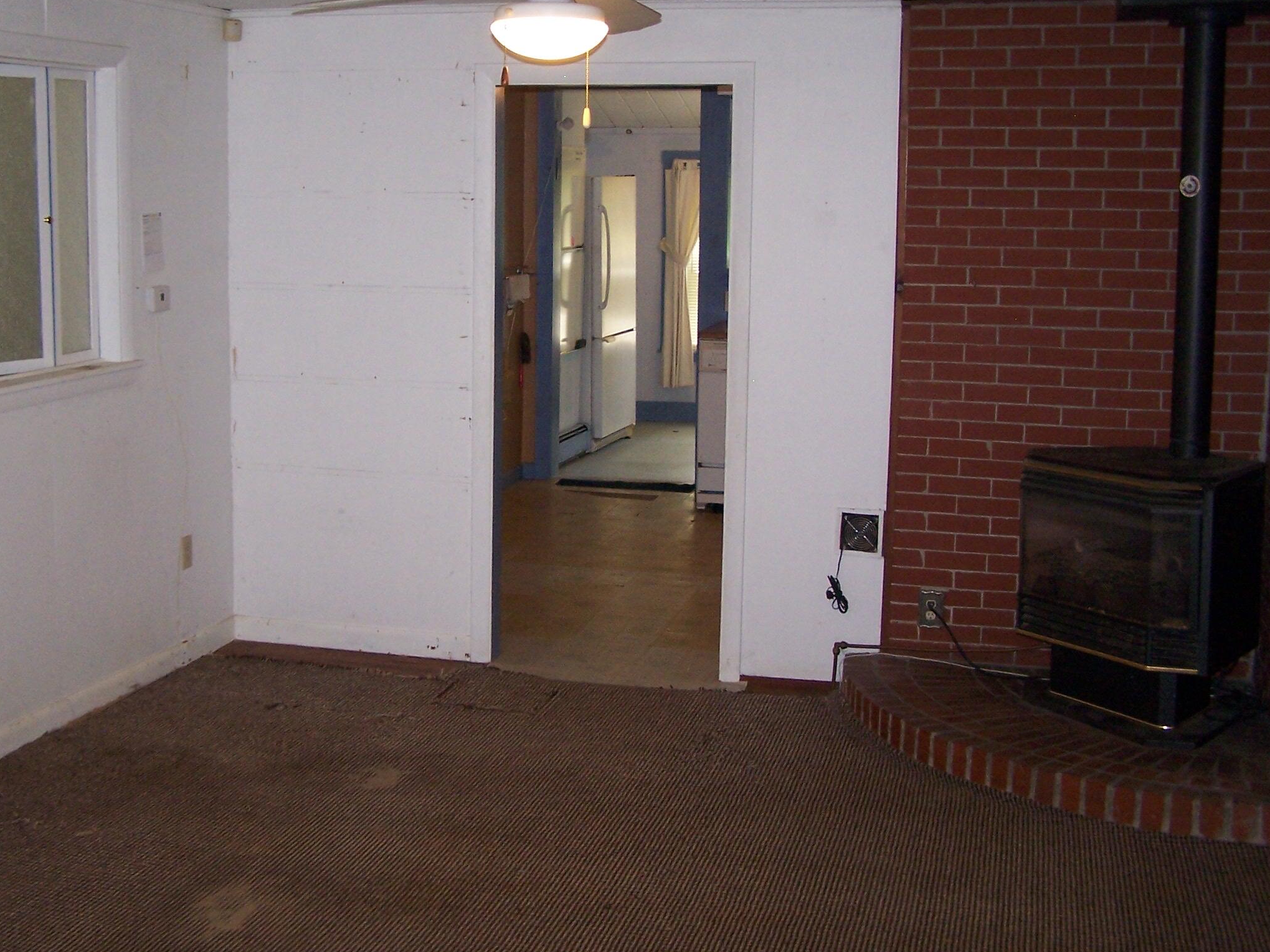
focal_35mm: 48
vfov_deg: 30.2
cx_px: 520
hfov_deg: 39.5
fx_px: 1761
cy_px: 388
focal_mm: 6.3
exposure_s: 1/60
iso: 140
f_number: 2.8
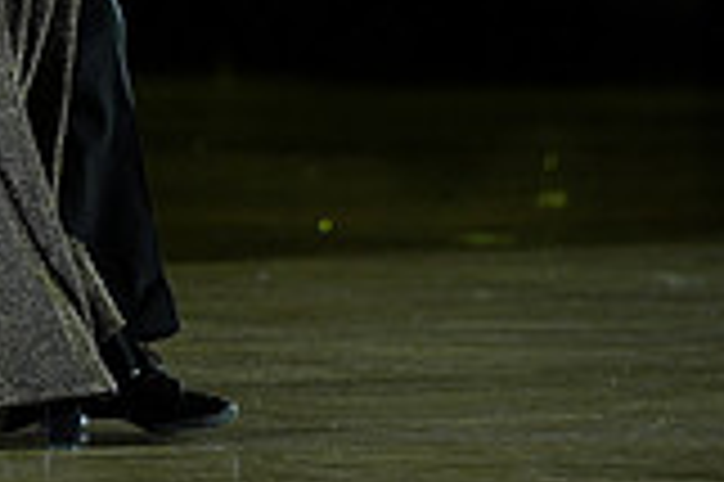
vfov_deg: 1.9
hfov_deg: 2.9
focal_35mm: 720
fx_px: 14465
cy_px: -255
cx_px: -72
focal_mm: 200
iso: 640
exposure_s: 1/800
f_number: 2.8
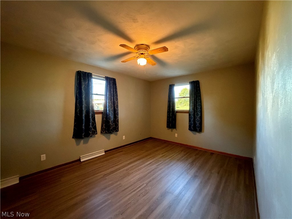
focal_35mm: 14
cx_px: 146
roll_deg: +0.0
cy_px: 110
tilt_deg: -1.5
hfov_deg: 102.1
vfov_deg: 85.7
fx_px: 118
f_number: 2.2
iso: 1000
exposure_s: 1/60
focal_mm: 2.22
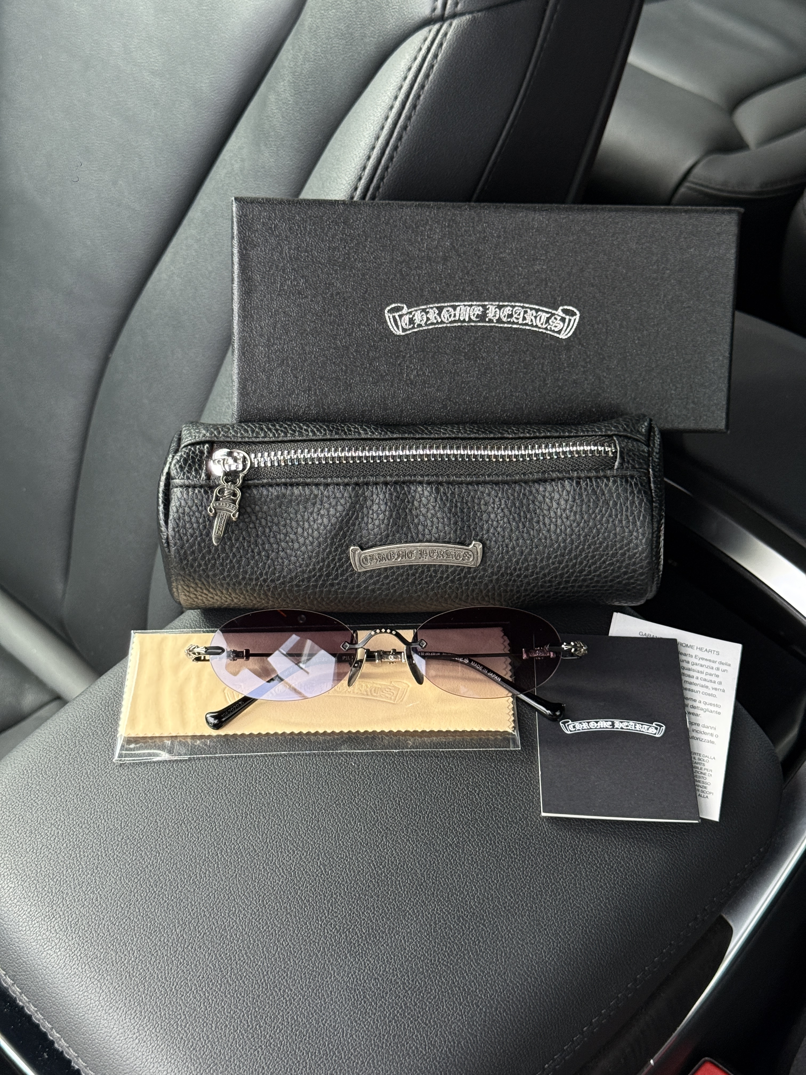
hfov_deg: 30.3
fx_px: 1490
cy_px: 538
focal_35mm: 48
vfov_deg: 39.7
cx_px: 403
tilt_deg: -48.0
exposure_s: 1/60
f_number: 1.78
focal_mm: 6.76
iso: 200
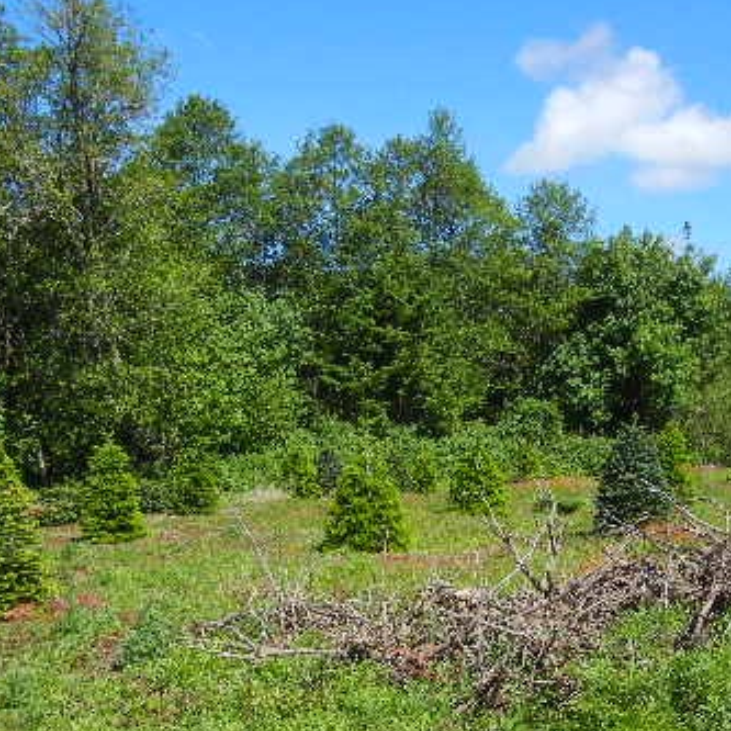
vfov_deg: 33.0
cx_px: 428
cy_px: 503
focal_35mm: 51
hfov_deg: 33.3
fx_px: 1218
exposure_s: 1/364
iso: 160
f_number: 7
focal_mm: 5.4
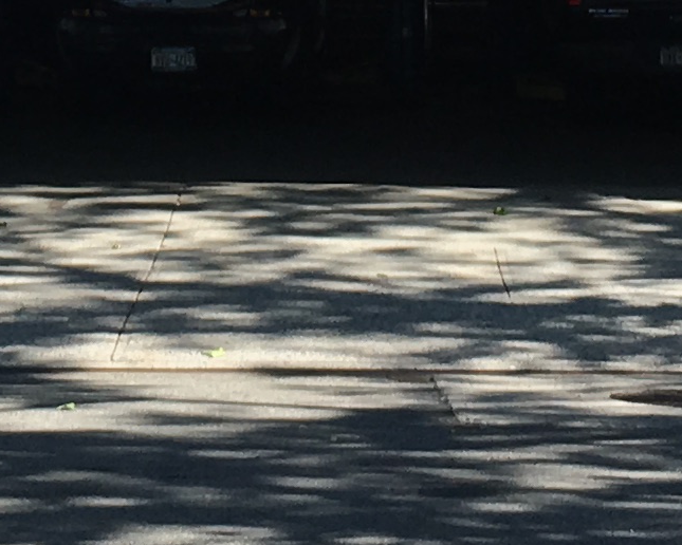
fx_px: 3573
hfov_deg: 10.9
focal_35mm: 177
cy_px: -482
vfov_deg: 8.4
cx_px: 114
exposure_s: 1/615
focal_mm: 4.15
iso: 25
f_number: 2.2
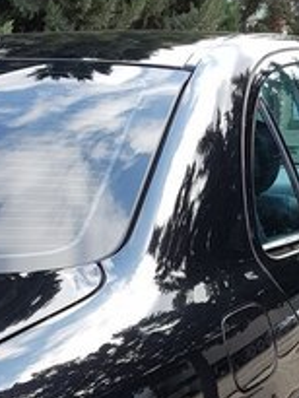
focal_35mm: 63
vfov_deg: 27.7
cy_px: 452
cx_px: 181
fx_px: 725
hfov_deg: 23.3
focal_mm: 4.2
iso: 40
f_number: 1.7
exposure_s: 1/309
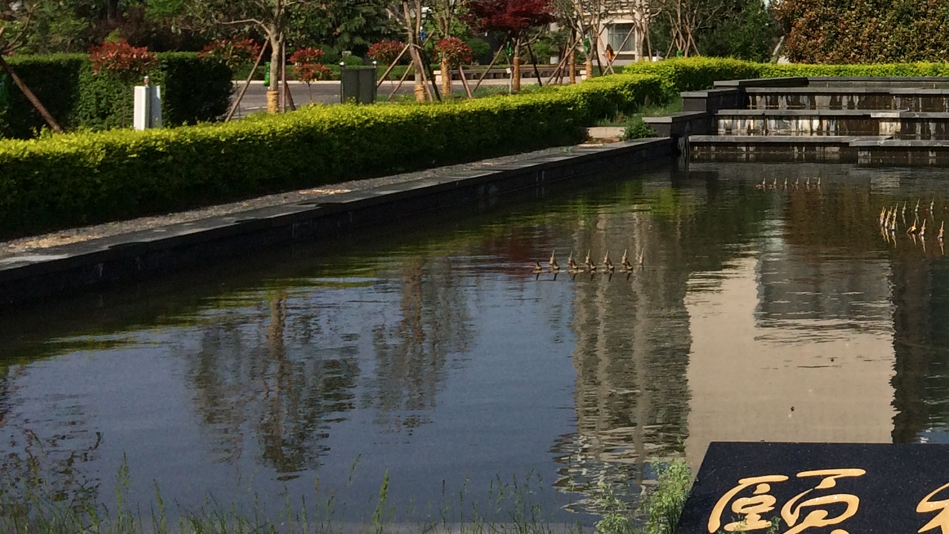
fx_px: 1762
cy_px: 62
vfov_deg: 17.0
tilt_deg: -1.7
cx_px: 1033
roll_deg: +0.9
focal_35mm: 70
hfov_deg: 27.7
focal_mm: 4.15
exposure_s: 1/3425
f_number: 2.2
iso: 32
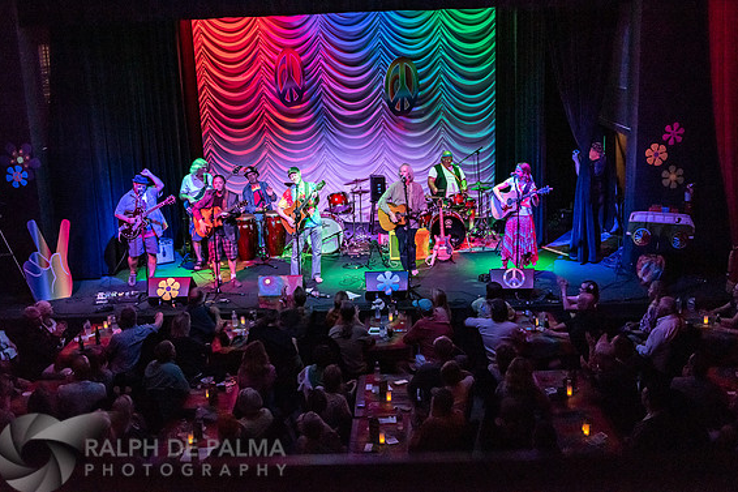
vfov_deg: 32.6
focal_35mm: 41
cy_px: 242
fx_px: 840
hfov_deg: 47.4
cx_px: 374
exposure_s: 1/160
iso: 4000
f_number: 5.6
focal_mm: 40
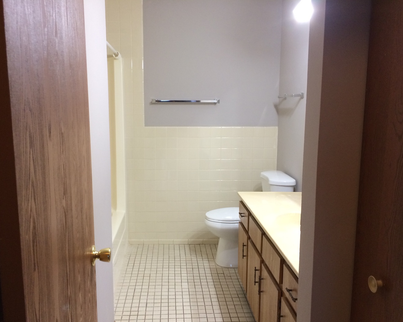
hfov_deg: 55.6
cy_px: 165
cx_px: 186
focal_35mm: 32
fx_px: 382
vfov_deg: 45.8
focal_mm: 4.12
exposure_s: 1/30
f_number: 2.2
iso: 125
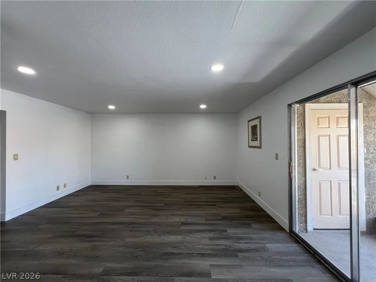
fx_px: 141
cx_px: 188
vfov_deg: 89.9
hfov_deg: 106.2
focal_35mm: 13
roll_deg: +0.1
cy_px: 141
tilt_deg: +0.3
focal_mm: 1.57
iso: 125
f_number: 1.8
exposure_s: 1/120
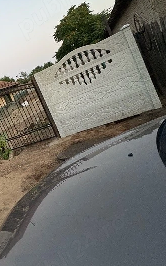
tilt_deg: -3.1
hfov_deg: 36.2
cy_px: 128
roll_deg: +25.6
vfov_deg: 66.5
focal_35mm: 28
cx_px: -25
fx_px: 203
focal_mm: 2.22
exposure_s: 1/60
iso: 400
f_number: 2.2
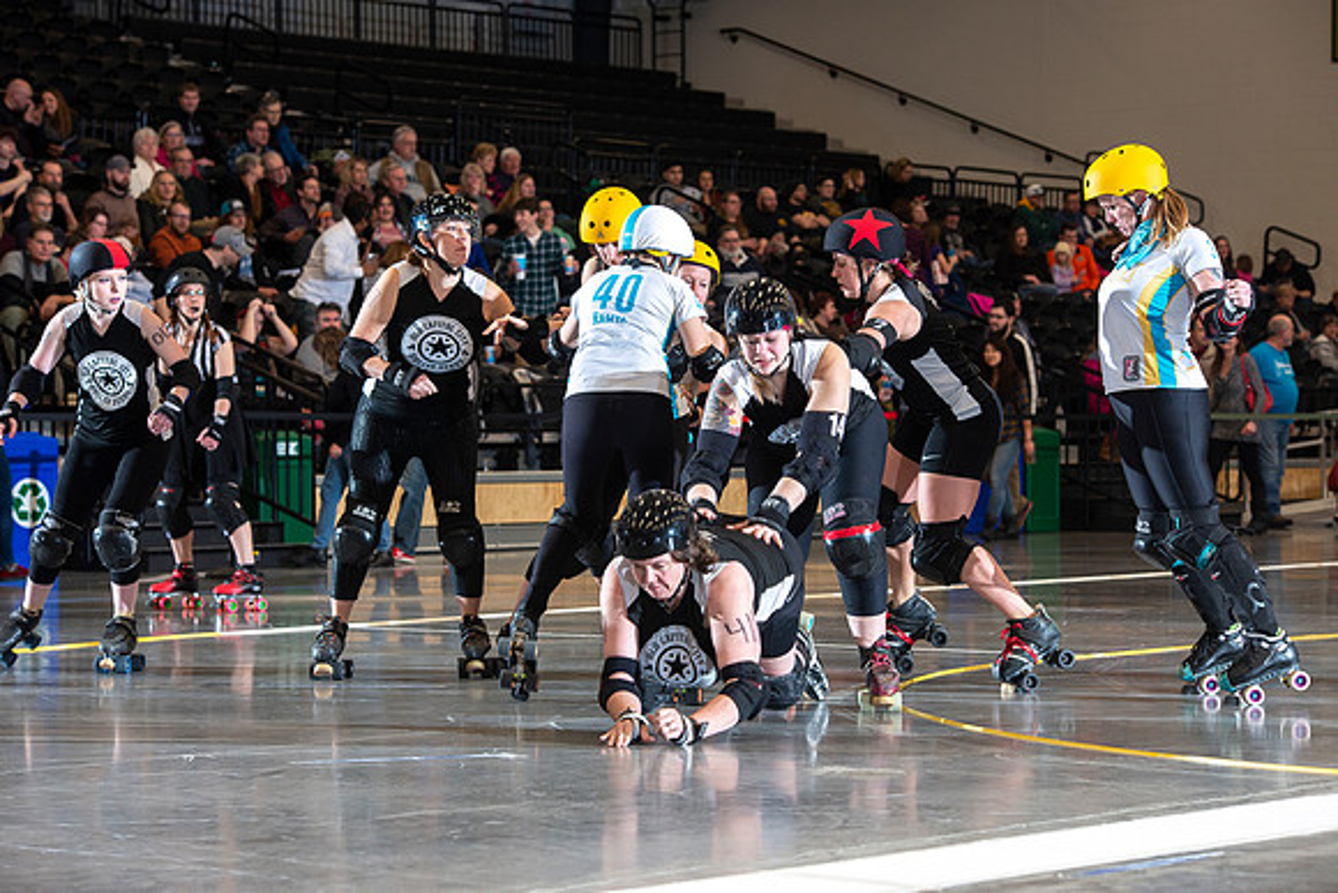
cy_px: 446
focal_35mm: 105
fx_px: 3903
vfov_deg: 13.0
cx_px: 669
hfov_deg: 19.5
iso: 500
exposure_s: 1/160
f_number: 5.6
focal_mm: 105
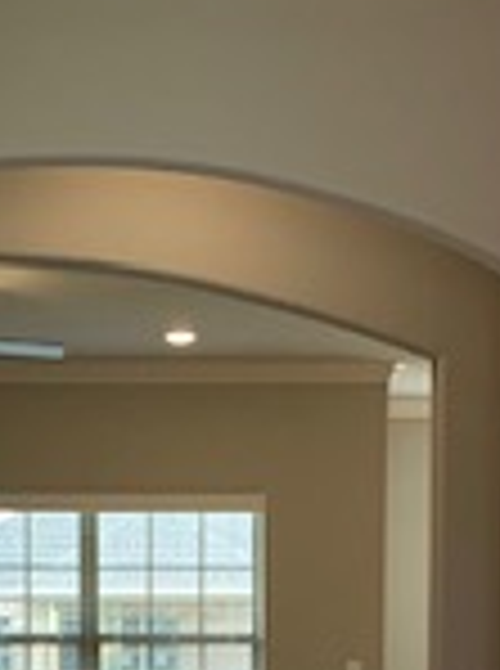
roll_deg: +1.0
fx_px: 2166
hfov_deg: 13.1
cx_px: 135
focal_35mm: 112
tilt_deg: -2.7
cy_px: 809
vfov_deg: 16.8
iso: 50
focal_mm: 4.25
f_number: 1.8
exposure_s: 1/120
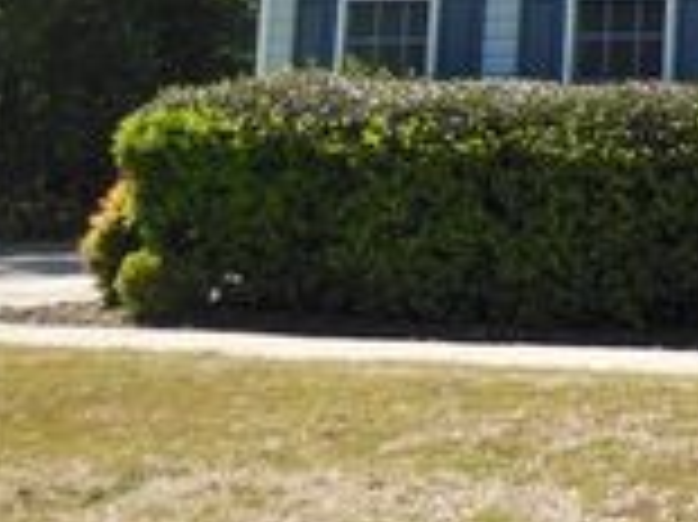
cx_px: 1103
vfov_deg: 11.2
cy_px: -286
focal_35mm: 126
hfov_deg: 14.4
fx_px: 2539
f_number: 4.1
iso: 125
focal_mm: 6.9
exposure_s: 1/400
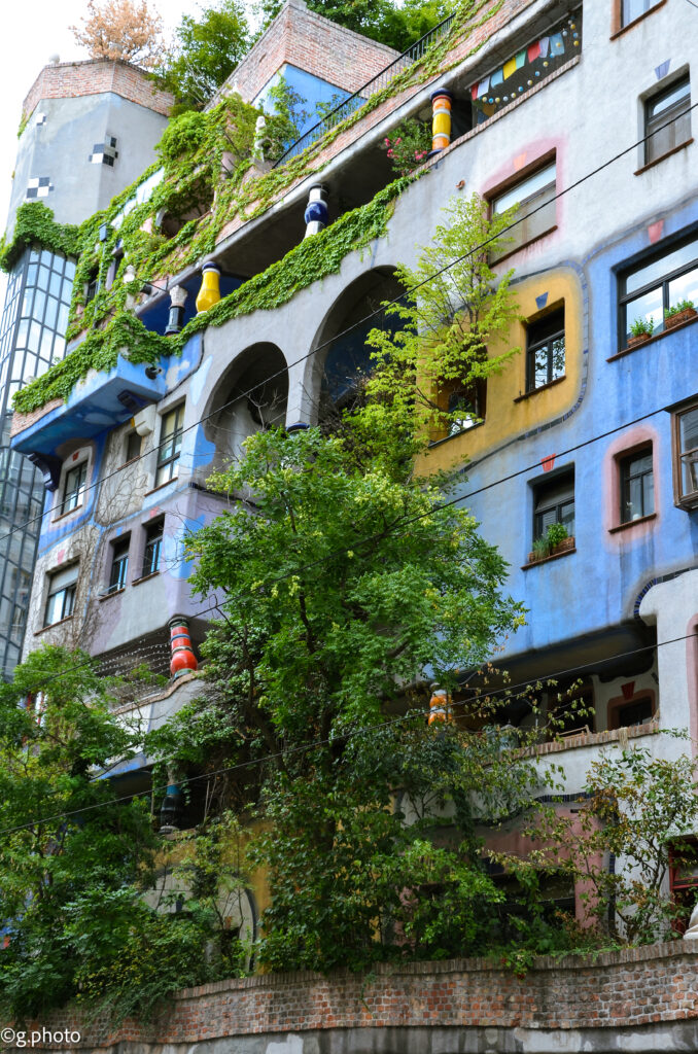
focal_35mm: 51
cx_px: 349
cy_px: 527
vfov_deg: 39.0
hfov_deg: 26.4
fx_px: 1490
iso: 160
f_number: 6.3
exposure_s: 1/100
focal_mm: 34
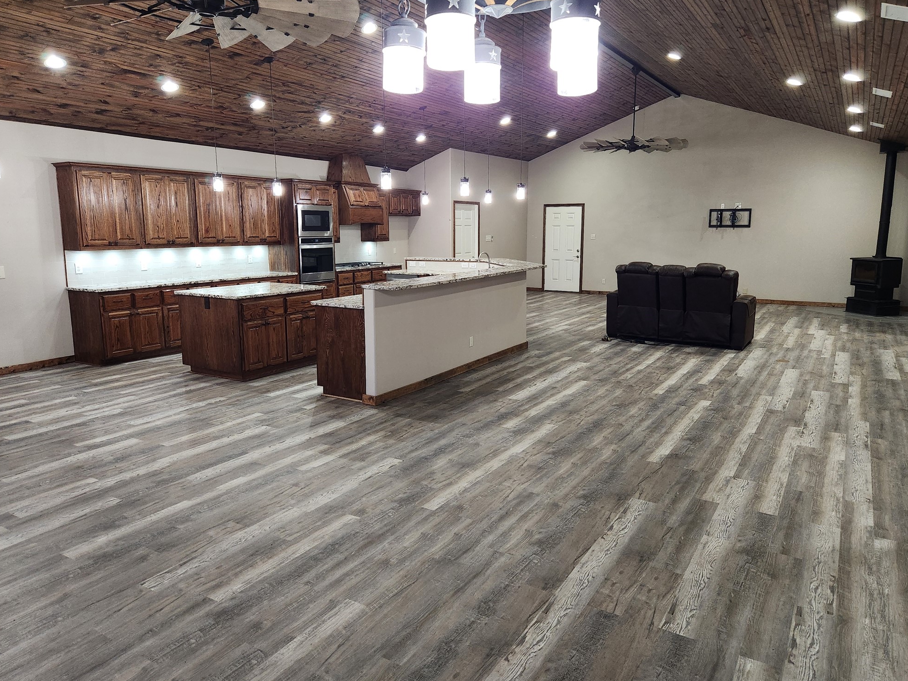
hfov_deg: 71.6
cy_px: 329
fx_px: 629
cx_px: 468
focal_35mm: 24
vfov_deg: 56.8
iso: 400
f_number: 1.8
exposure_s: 1/120
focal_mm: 5.4
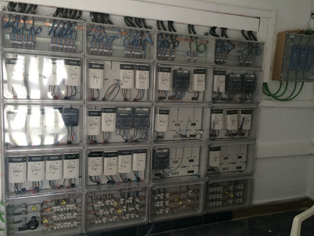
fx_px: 272
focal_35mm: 30
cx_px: 157
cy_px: 118
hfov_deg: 60.0
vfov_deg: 46.8
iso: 40
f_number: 2.2
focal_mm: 4.12
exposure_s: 1/30
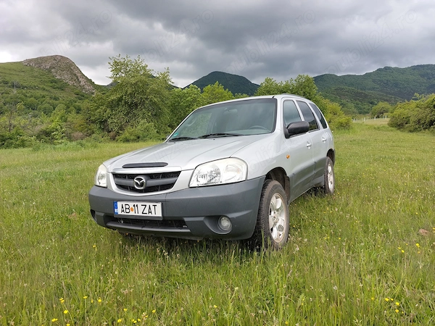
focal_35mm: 25
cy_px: 163
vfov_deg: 54.9
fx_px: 314
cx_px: 218
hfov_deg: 69.4
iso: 25
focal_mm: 5.23
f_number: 1.8
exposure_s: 1/338
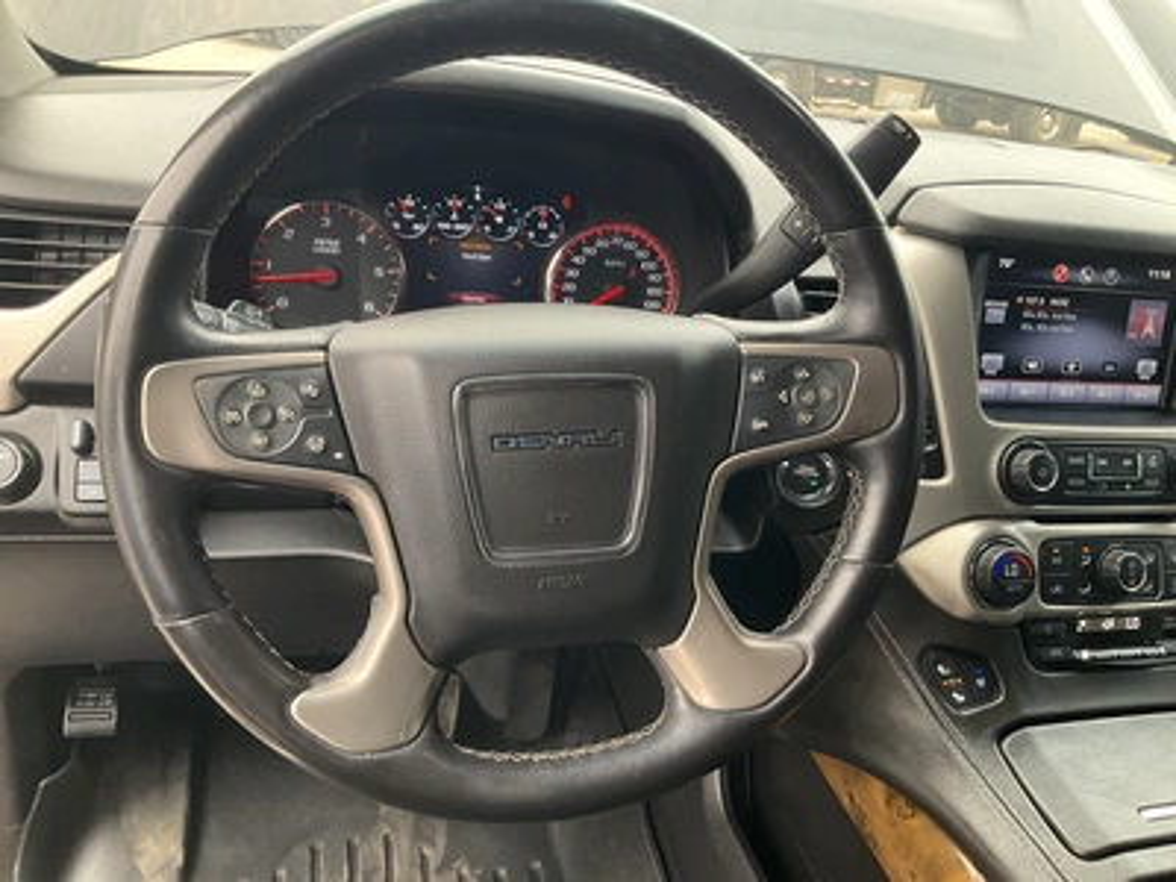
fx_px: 985
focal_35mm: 29
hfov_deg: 61.7
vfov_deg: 48.2
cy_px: 441
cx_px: 588
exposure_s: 1/119
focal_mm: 3
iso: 64
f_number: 1.8
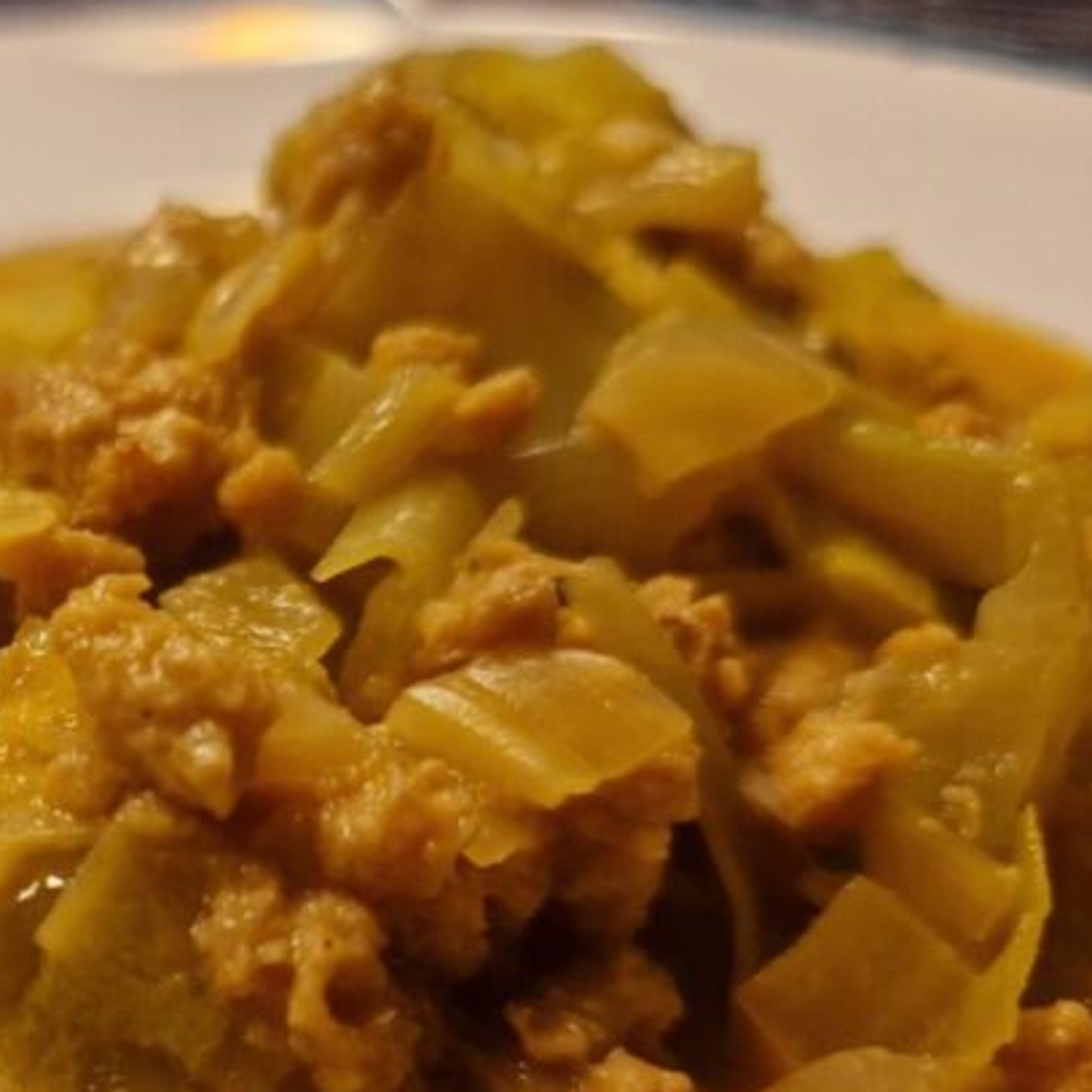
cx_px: 30
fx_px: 1428
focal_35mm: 40
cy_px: 746
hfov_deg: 37.8
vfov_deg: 41.2
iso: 320
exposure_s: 1/100
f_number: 1.8
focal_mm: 5.4
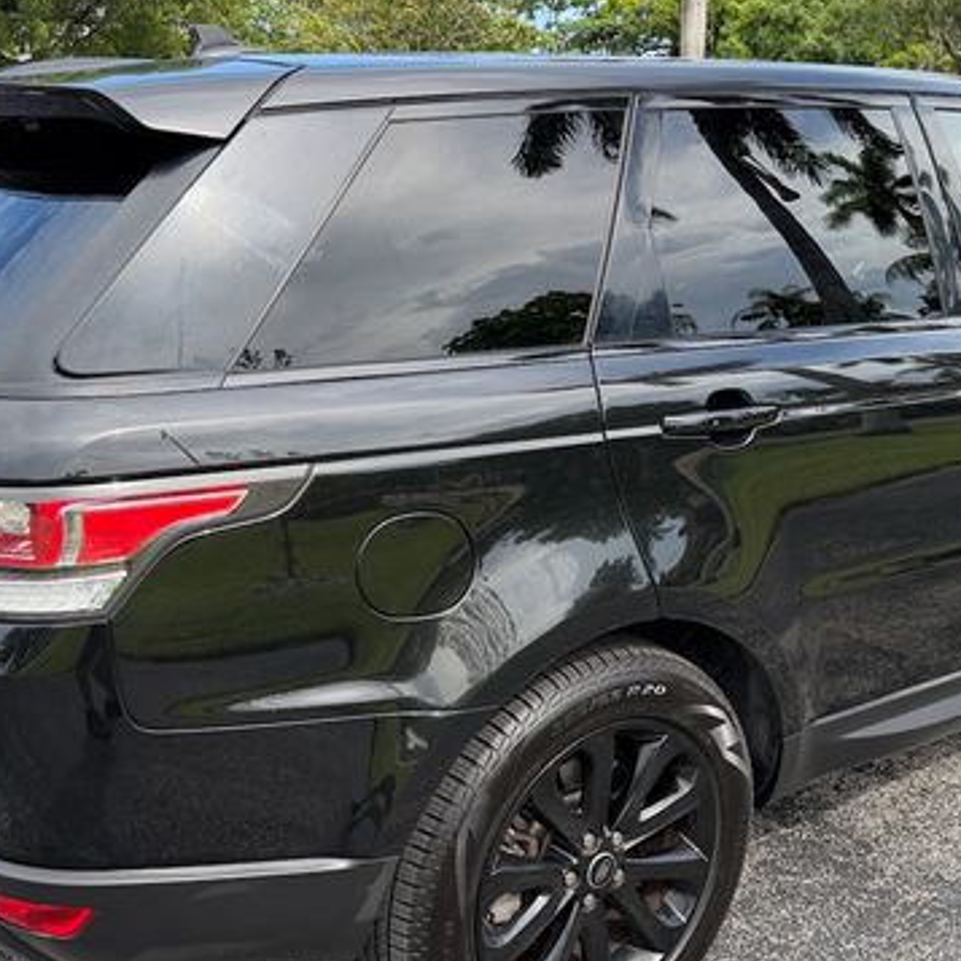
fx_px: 1194
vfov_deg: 43.9
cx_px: 568
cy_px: 498
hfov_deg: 43.7
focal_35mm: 38
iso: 100
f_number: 1.78
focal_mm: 6.76
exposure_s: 1/1060
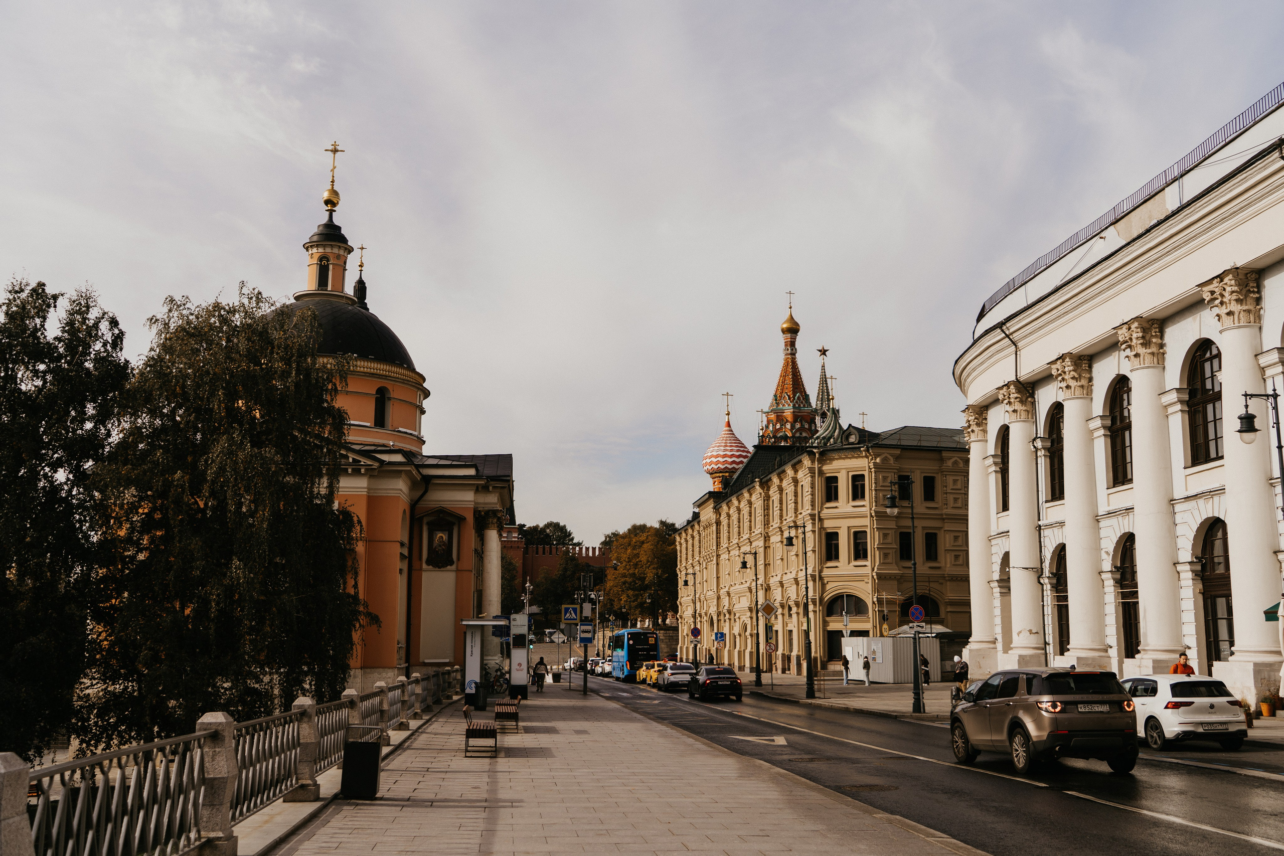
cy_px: 428
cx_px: 642
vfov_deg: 37.9
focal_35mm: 35
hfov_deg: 54.4
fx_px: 1248
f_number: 4
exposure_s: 1/500
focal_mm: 35
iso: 100
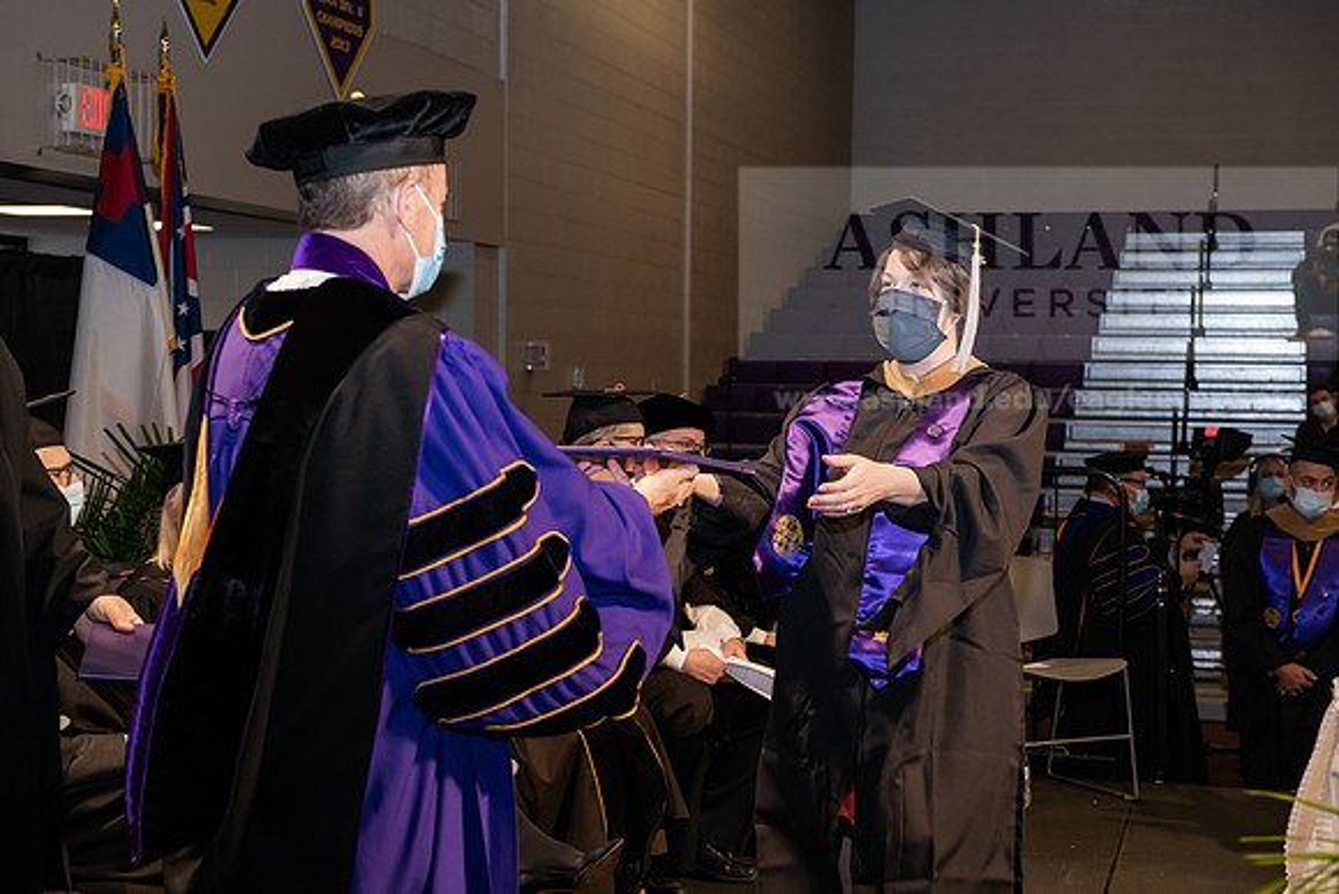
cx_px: 670
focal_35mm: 60
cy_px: 447
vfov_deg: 22.6
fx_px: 2232
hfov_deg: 33.4
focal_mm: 60
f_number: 6.3
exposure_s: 1/200
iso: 1600
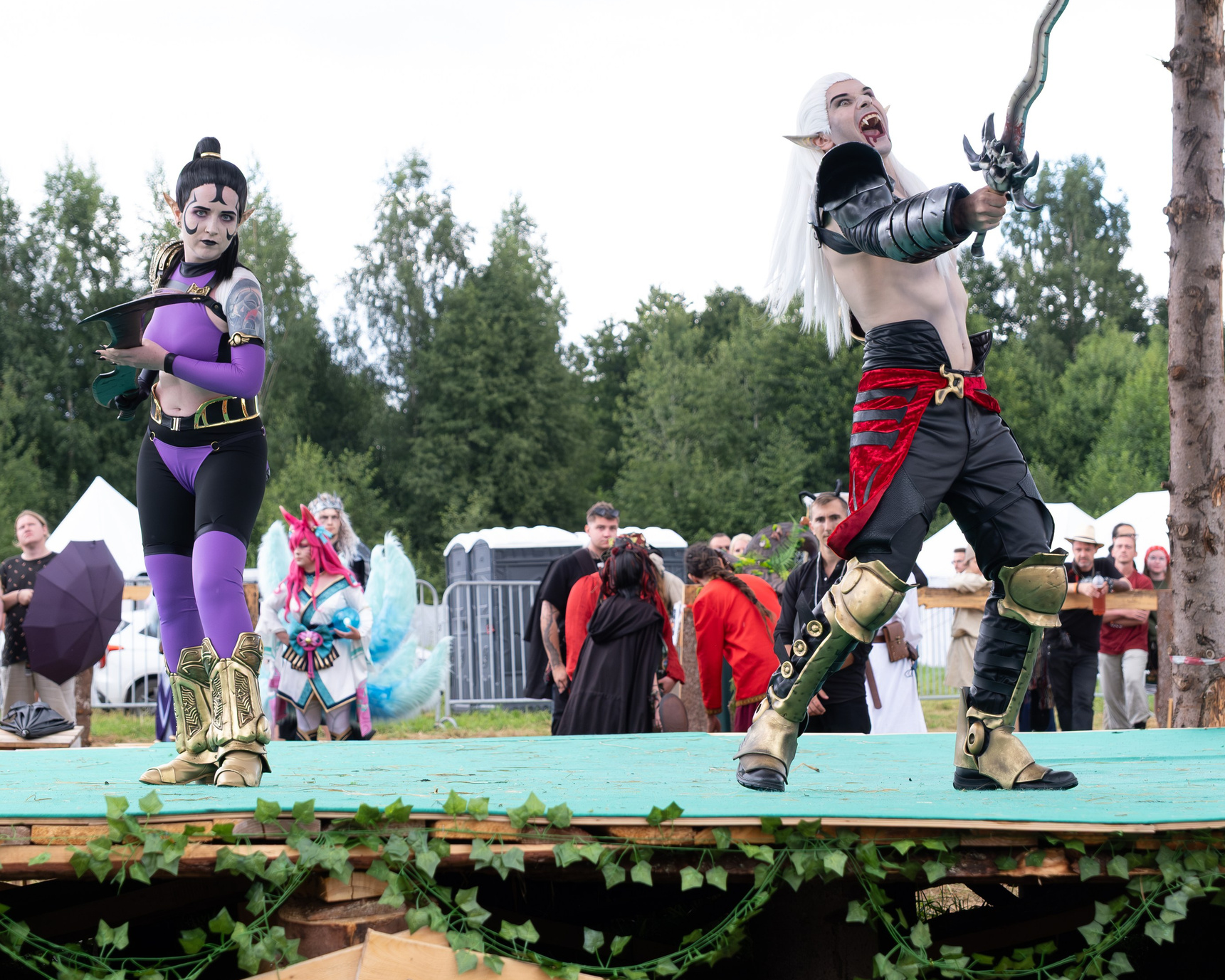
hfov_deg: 25.7
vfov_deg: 20.7
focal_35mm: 74
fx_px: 2683
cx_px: 569
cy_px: 374
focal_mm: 35.3
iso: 800
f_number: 3.6
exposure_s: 1/640
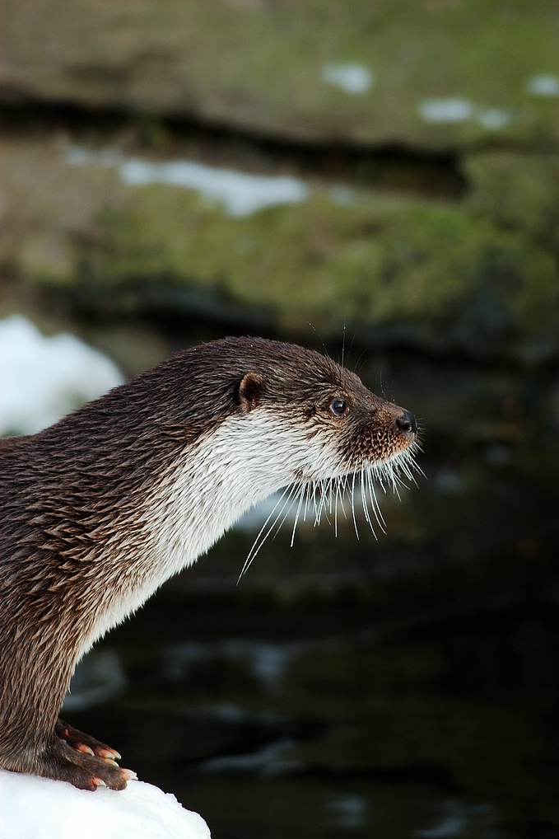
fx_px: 14039
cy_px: 420
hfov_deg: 2.3
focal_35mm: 603
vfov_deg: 3.4
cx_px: 280
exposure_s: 1/40
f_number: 9
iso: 200
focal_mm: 400
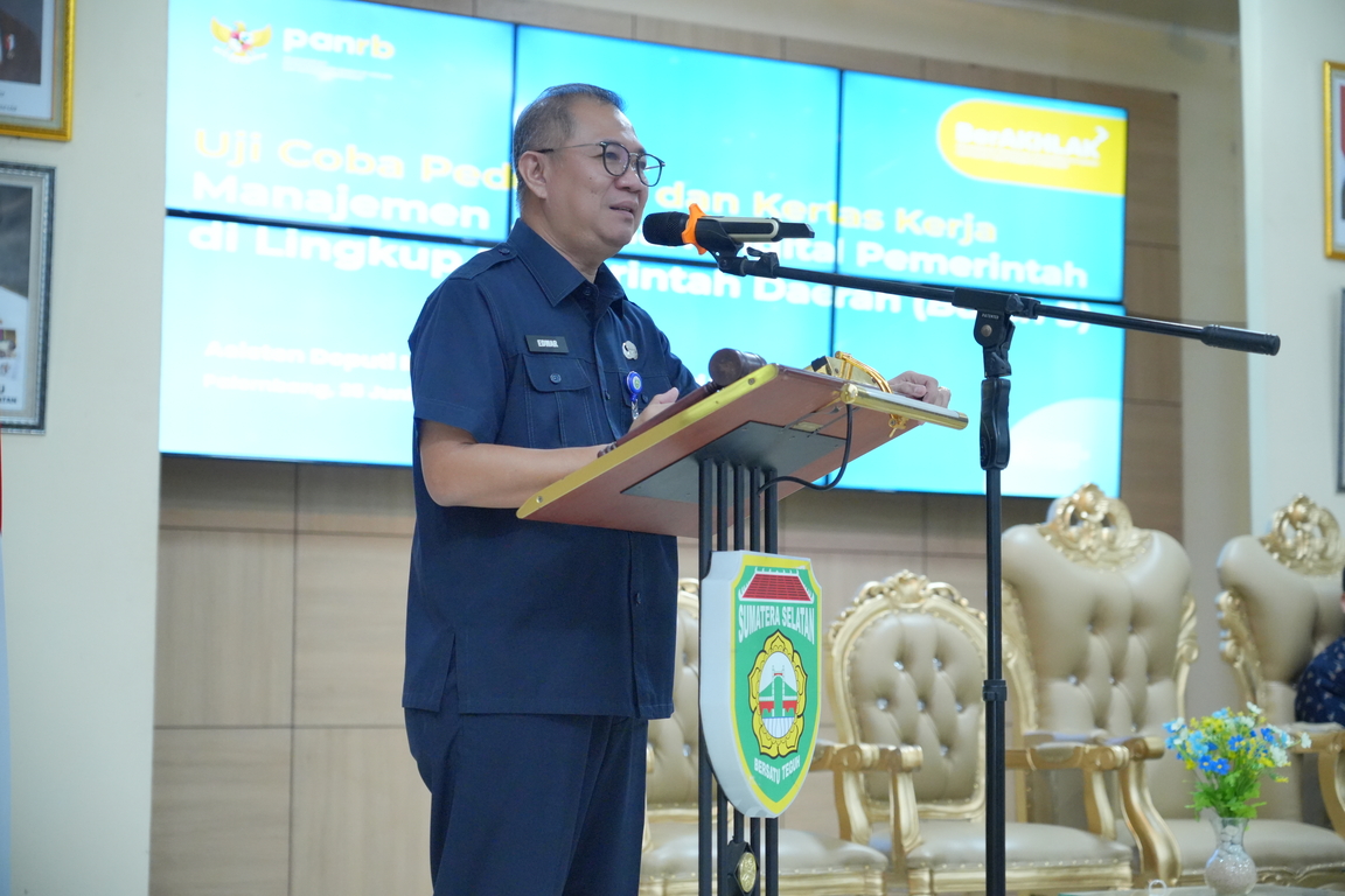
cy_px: 448
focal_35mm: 73
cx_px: 672
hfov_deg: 27.7
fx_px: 2727
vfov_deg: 18.7
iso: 5000
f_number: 4
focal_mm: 73
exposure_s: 1/200
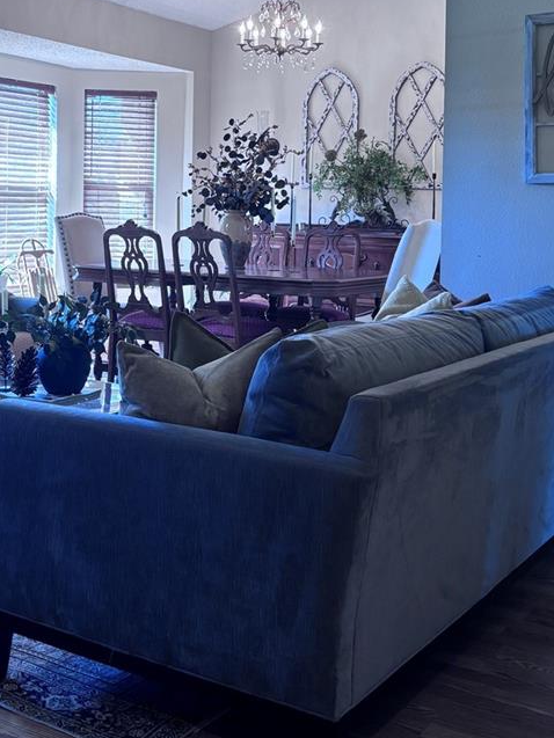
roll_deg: -1.9
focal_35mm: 49
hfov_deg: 29.4
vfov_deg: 38.1
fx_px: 1045
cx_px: 168
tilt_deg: -0.2
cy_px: 200
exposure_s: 1/120
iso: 125
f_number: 1.6
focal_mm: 5.96
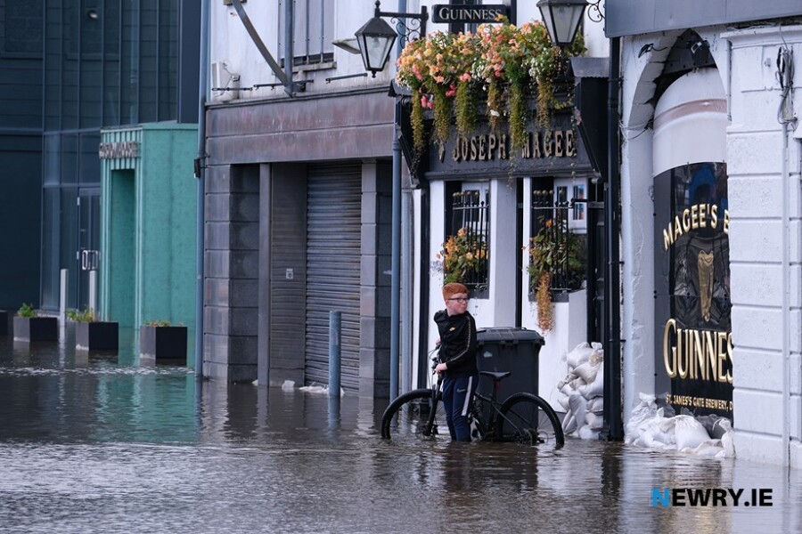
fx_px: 4678
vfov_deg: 6.5
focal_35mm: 210
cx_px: 401
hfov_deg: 9.8
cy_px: 267
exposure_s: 1/250
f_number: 5.6
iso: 400
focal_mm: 140
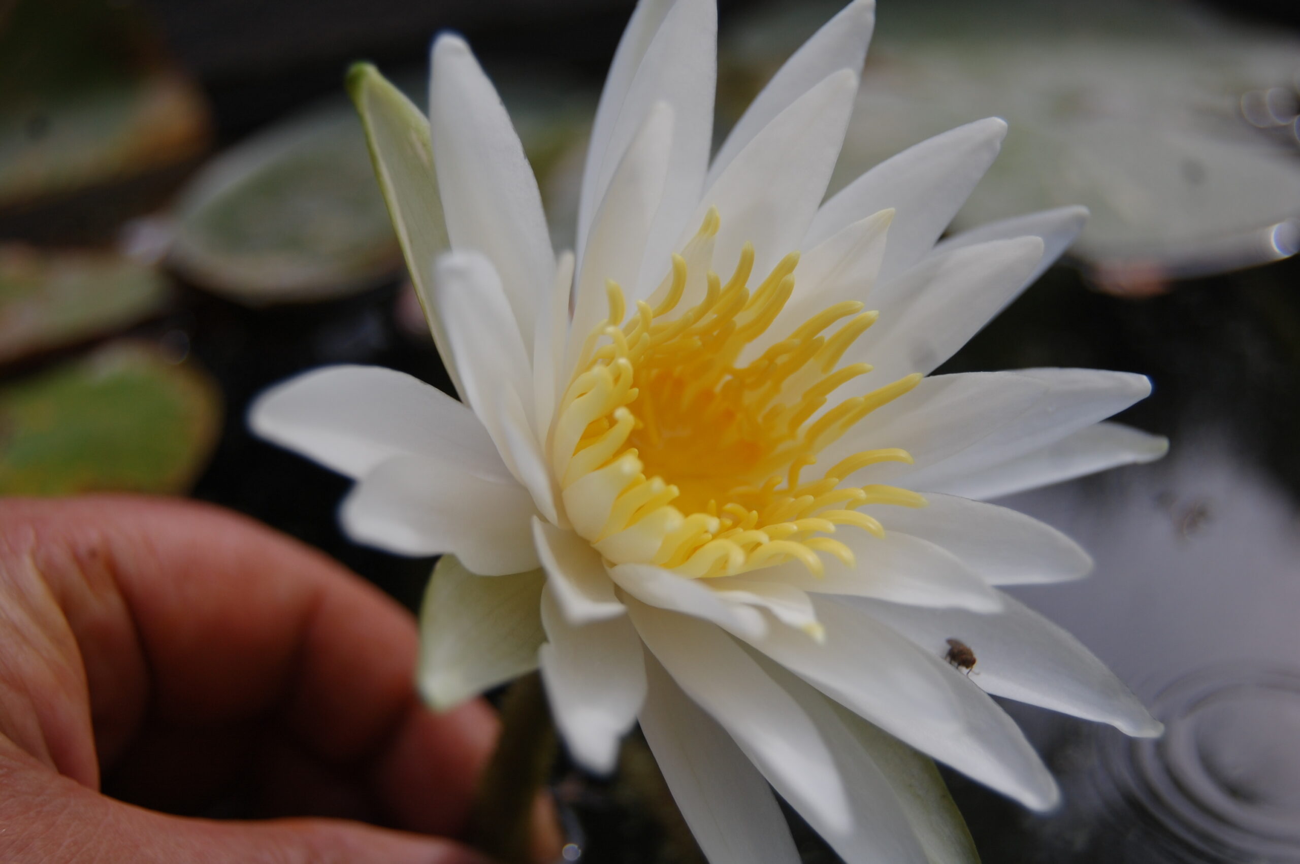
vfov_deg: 28.9
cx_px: 650
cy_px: 432
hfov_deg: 42.4
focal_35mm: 46
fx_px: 1678
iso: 200
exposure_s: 1/1250
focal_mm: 31
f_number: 4.5
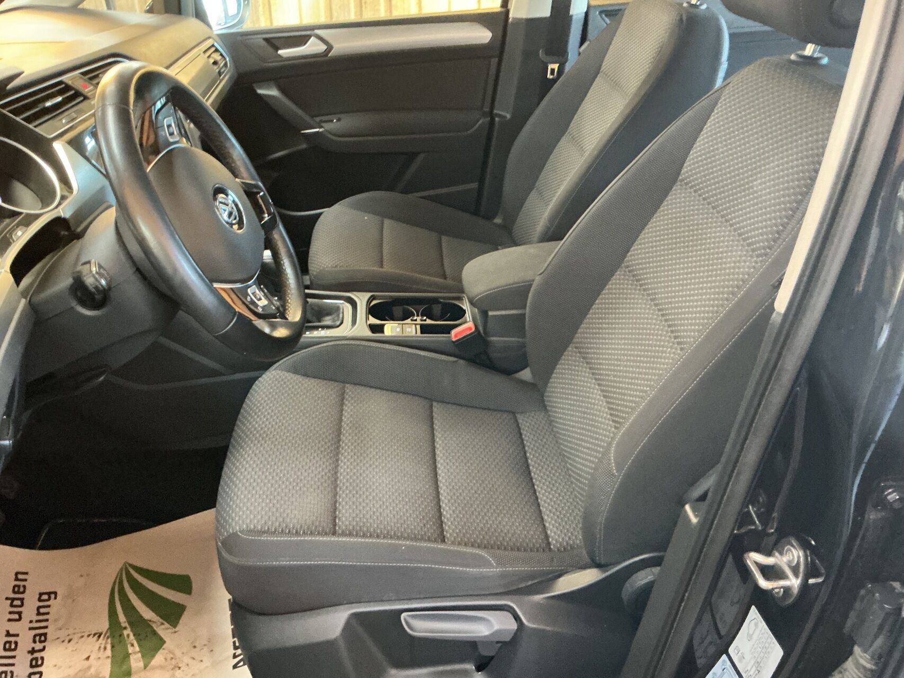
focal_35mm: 29
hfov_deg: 61.7
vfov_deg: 48.2
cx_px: 452
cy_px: 339
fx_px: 757
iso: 500
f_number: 1.8
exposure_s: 1/30
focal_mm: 3
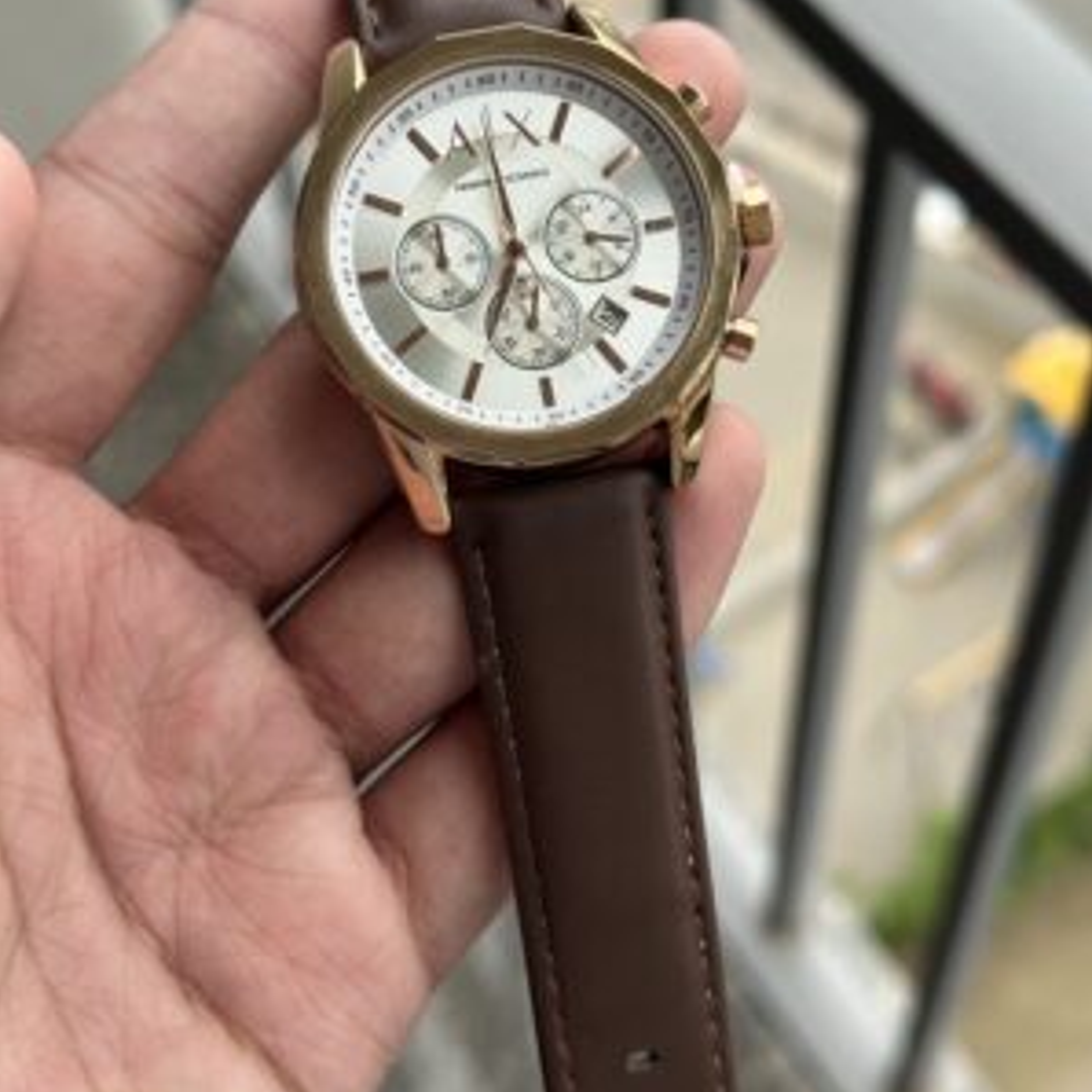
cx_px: 546
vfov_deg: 30.0
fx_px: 2034
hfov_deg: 30.0
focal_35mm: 57
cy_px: 429
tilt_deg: -55.7
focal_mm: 6.86
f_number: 1.78
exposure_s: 1/1050
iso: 64
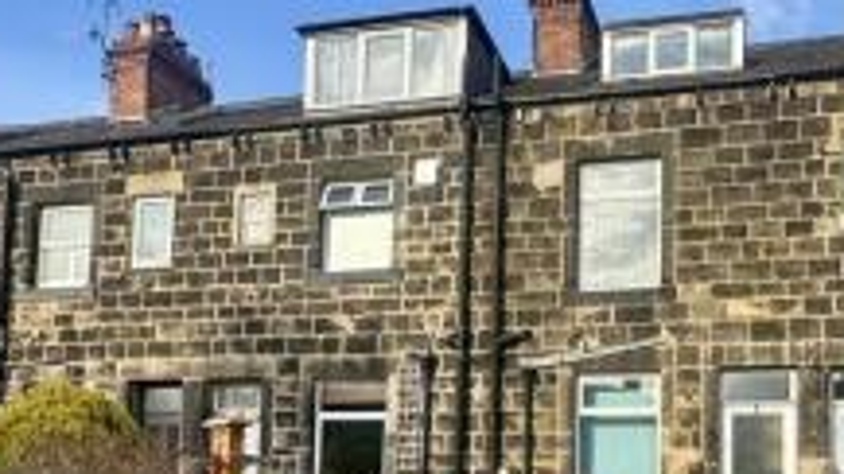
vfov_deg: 27.7
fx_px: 917
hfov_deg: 49.0
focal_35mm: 41
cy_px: 445
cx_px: 519
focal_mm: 2.22
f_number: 2.2
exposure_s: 1/875
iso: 40
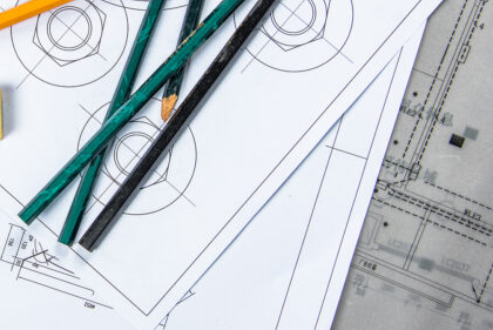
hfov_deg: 21.0
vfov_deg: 14.4
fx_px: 1302
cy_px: 102
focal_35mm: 95
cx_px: 65
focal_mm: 52
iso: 100
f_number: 8
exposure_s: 1/160
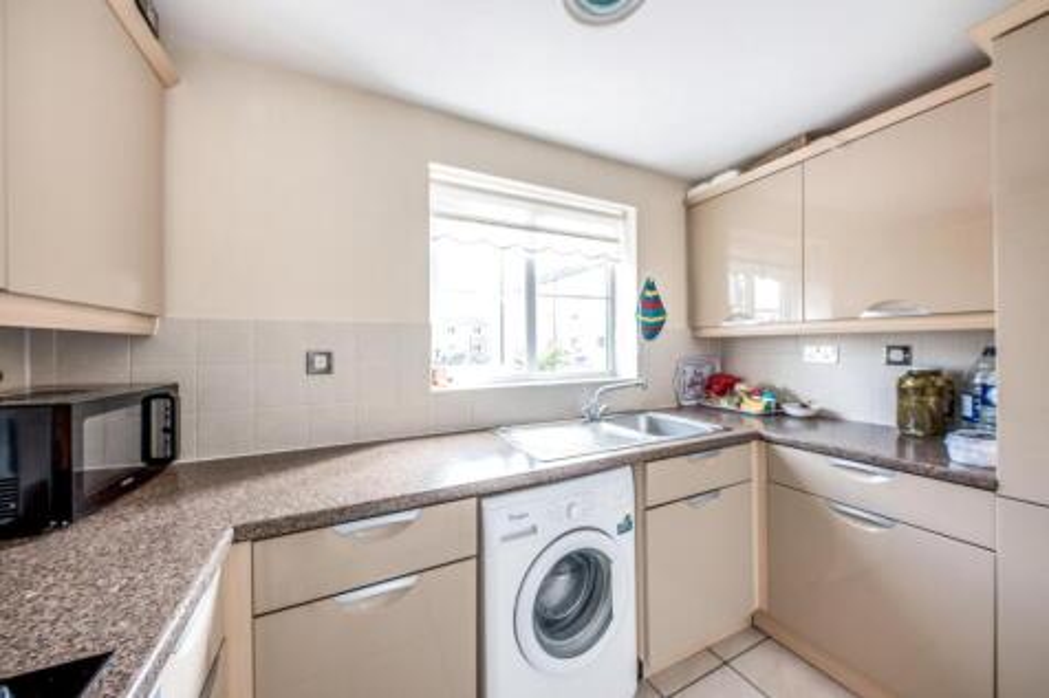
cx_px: 524
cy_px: 349
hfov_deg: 112.6
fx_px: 350
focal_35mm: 12
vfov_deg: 90.0
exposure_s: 1/10
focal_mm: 12
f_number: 10
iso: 320
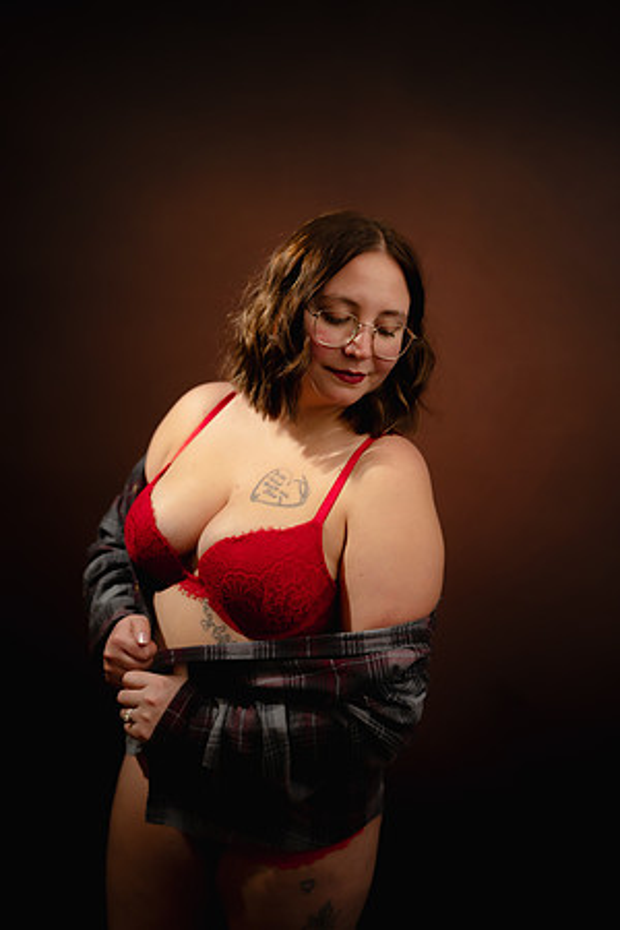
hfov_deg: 37.9
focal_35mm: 35
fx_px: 904
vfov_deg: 54.4
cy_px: 465
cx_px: 310
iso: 100
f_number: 2
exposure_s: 1/160
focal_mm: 35
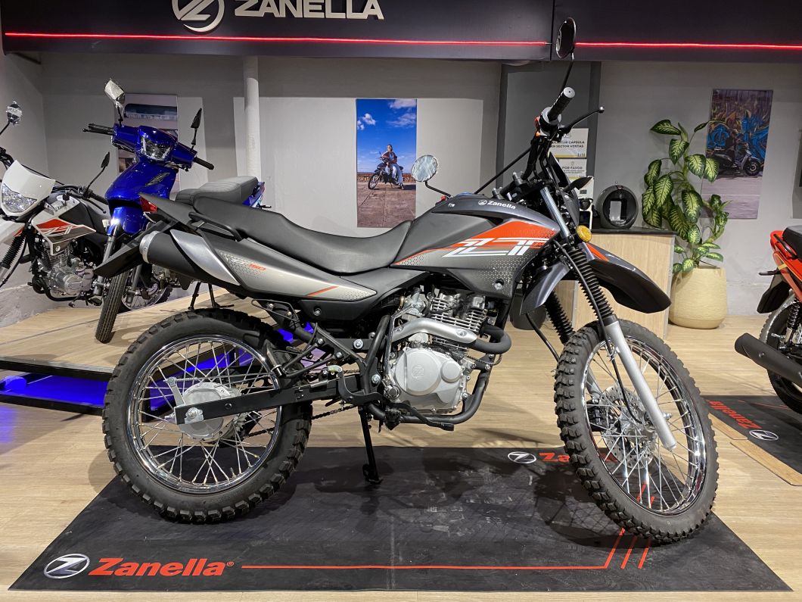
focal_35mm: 26
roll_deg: -0.2
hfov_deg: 67.3
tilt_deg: -9.6
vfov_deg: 53.1
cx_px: 401
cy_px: 301
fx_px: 602
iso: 125
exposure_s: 1/50
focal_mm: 4.25
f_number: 1.8
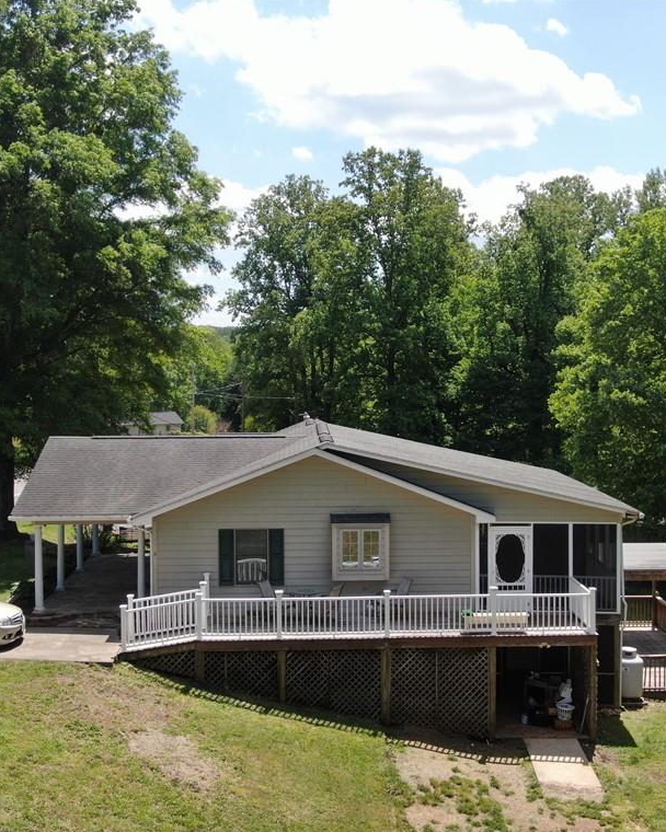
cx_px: 356
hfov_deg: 30.2
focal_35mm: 50
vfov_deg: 37.3
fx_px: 1232
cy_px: 416
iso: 100
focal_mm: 6.48
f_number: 3.4
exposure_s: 1/640
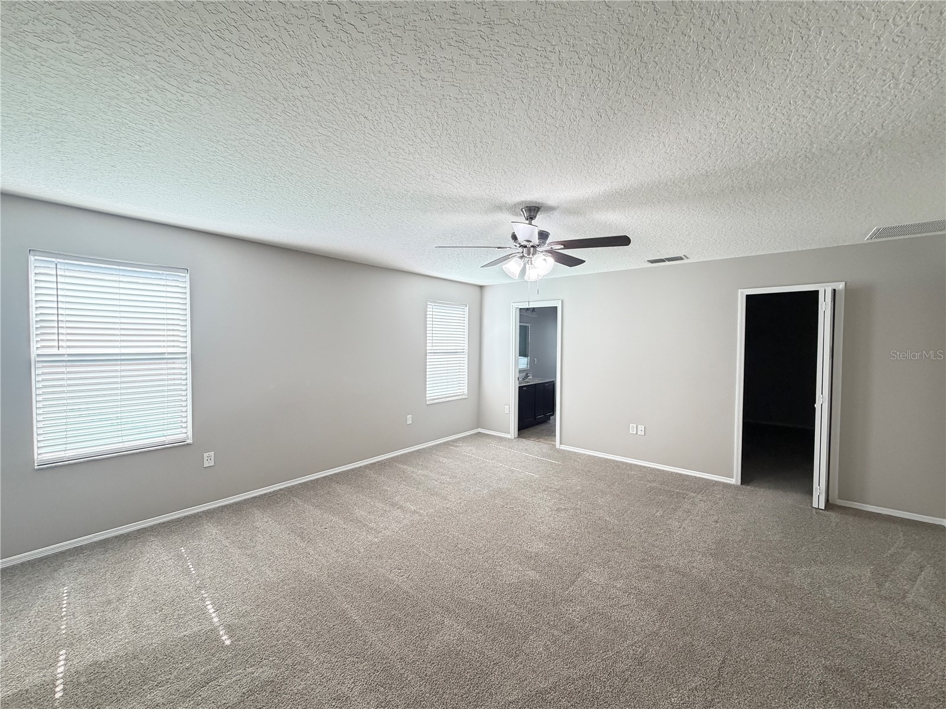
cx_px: 473
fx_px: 383
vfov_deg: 85.7
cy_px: 354
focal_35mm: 14
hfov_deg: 102.1
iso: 320
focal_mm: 2.22
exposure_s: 1/60
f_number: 2.2
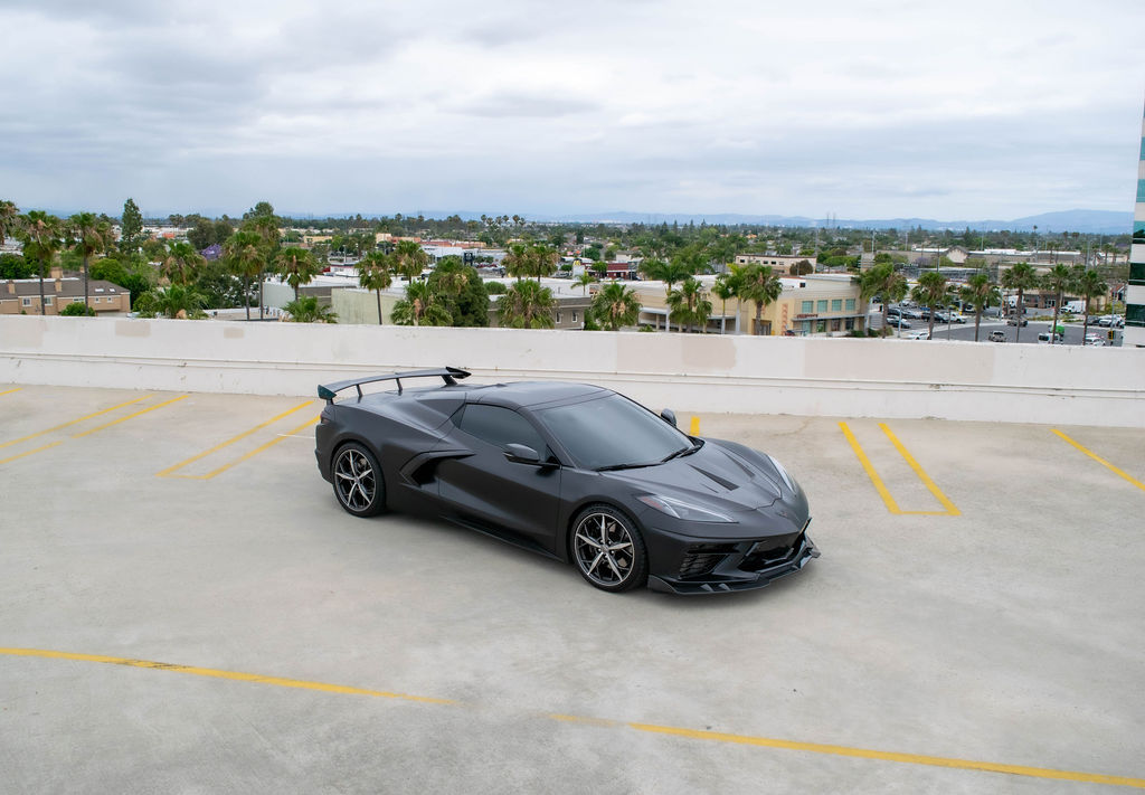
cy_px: 398
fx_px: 993
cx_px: 549
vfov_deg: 43.6
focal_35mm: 31
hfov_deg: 59.9
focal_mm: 20
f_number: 7.1
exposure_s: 1/1600
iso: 400
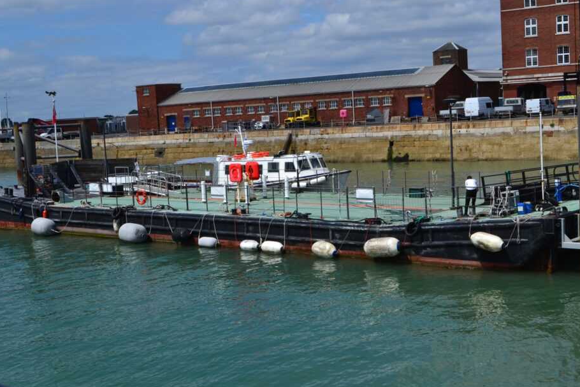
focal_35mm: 54
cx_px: 289
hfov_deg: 36.9
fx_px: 870
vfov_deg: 25.1
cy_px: 202
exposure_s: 1/500
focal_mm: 32
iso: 280
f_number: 11
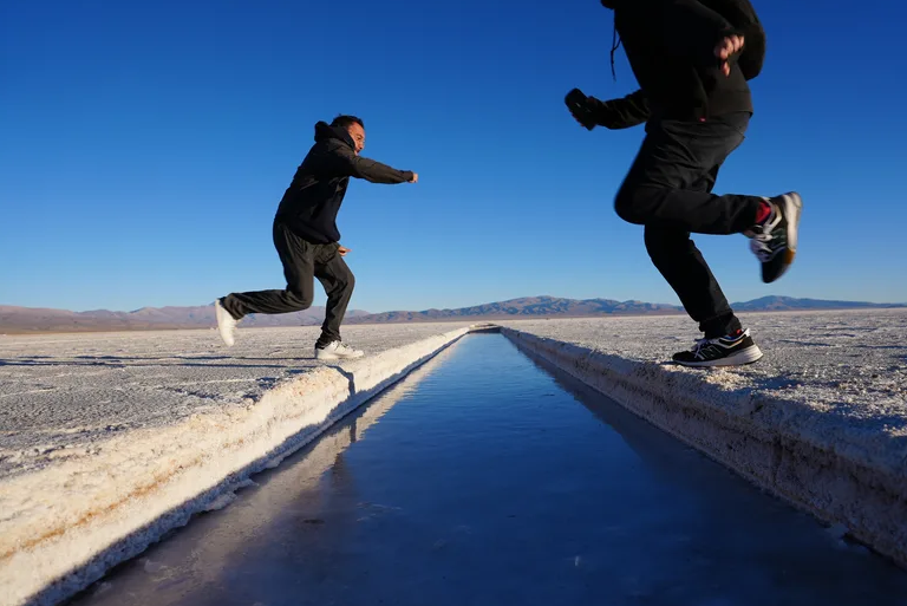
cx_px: 461
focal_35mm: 25
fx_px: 630
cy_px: 305
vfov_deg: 51.3
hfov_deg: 71.5
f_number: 5
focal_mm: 24
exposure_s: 1/400
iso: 80
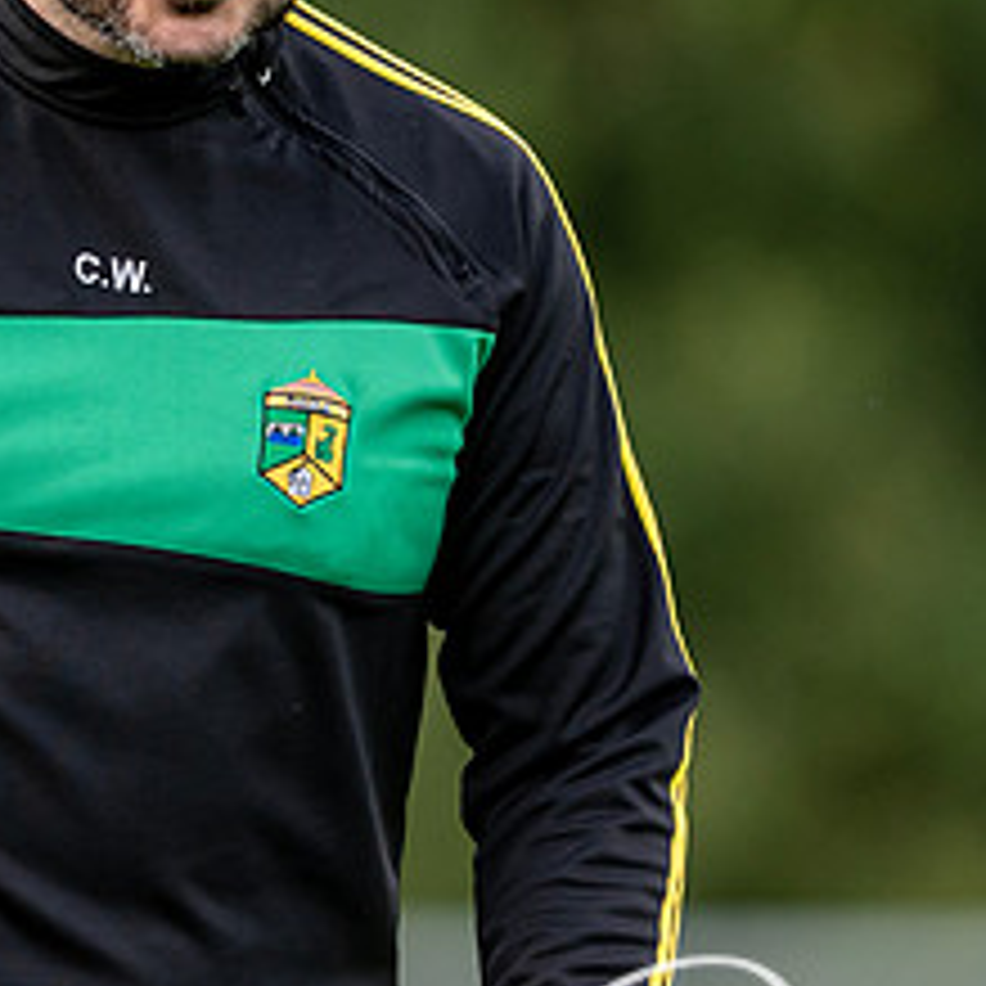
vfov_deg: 1.5
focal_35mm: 1195
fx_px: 38510
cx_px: -32
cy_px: 633
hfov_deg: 1.5
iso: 500
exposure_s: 1/1000
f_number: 2.8
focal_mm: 300
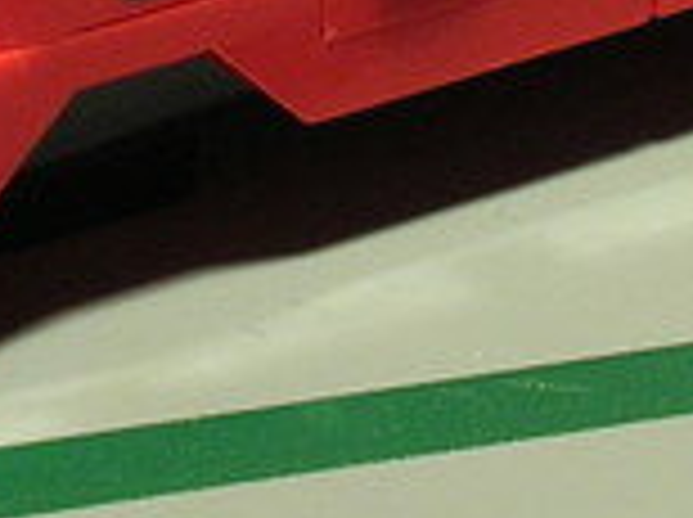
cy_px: -191
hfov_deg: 5.8
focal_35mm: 340
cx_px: 526
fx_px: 6796
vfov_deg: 4.3
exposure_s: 1/17.5
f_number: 3.5
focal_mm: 9.7
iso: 50
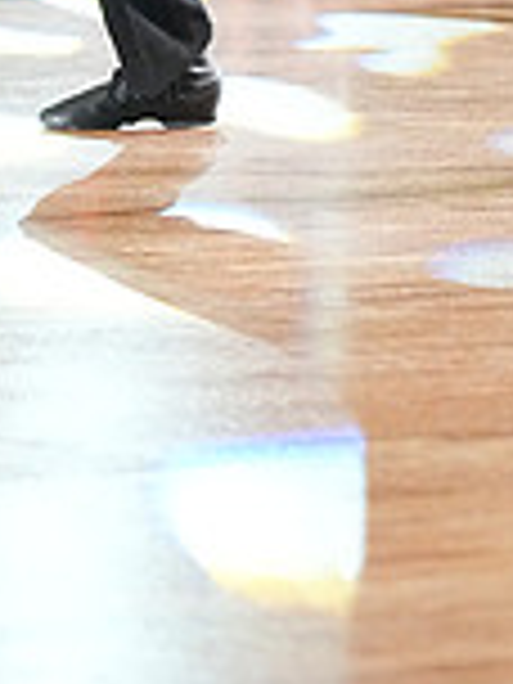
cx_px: 763
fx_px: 8437
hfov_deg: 3.5
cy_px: -382
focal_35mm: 427
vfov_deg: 4.6
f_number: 4
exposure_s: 1/400
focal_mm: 116
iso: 8000
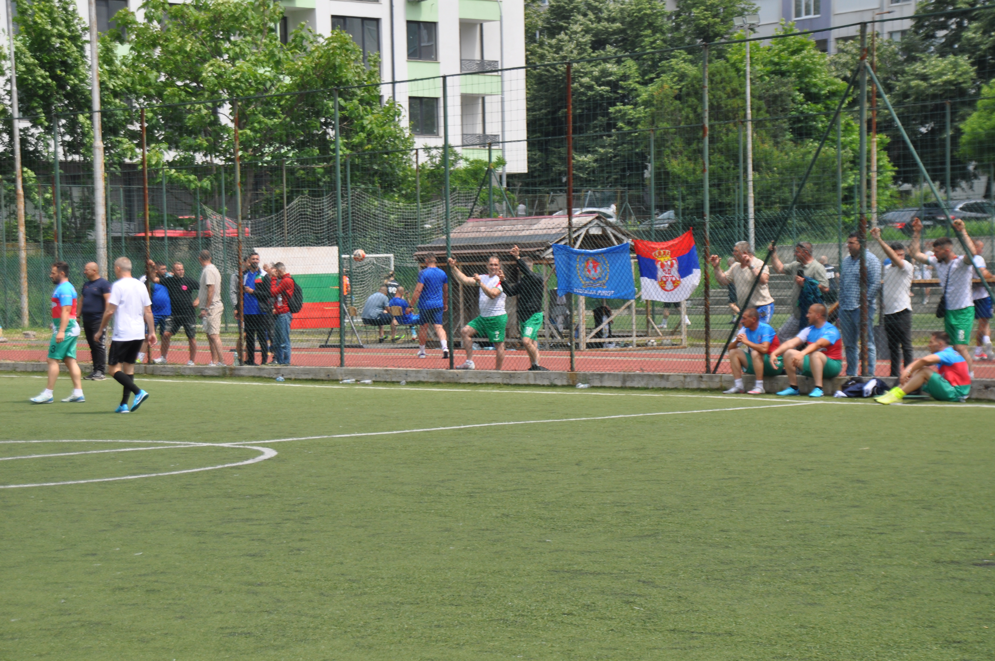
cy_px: 330
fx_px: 2733
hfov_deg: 20.6
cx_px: 498
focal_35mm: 99
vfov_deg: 13.8
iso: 200
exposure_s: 1/640
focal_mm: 66
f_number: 6.3
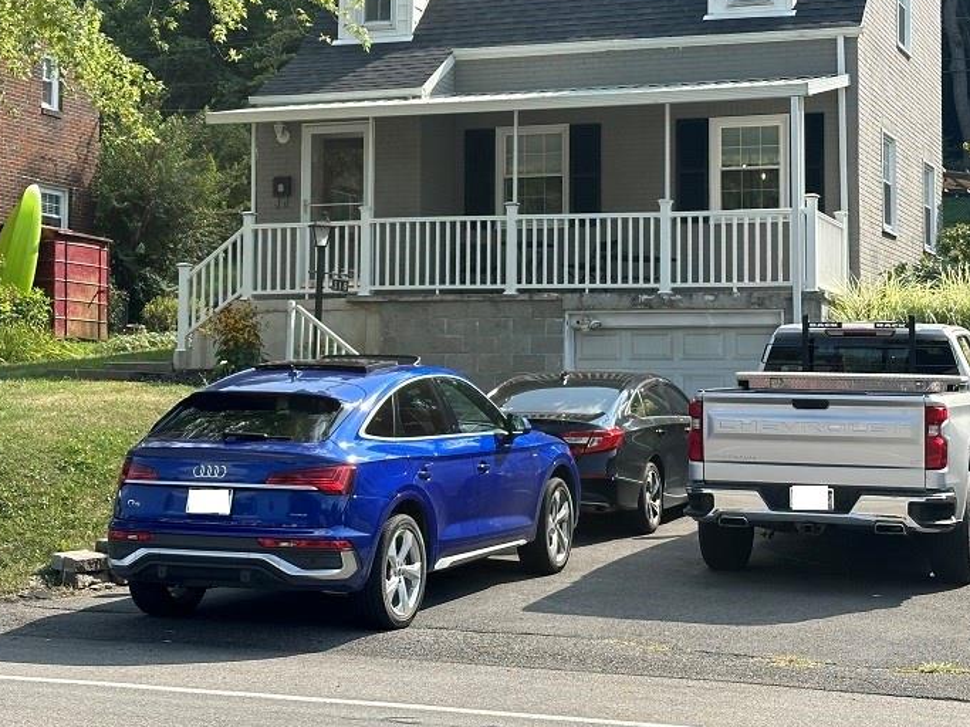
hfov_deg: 27.0
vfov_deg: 20.3
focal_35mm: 72
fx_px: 2017
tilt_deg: +5.2
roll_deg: -0.6
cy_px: 229
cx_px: 501
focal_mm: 6.86
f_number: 1.78
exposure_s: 1/1613
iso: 64
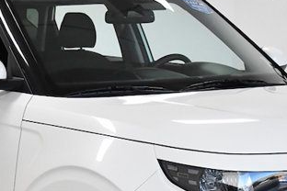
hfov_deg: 16.0
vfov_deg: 10.7
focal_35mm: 128
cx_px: 155
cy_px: 138
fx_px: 1020
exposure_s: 1/1600
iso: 2500
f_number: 3.8
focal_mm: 26
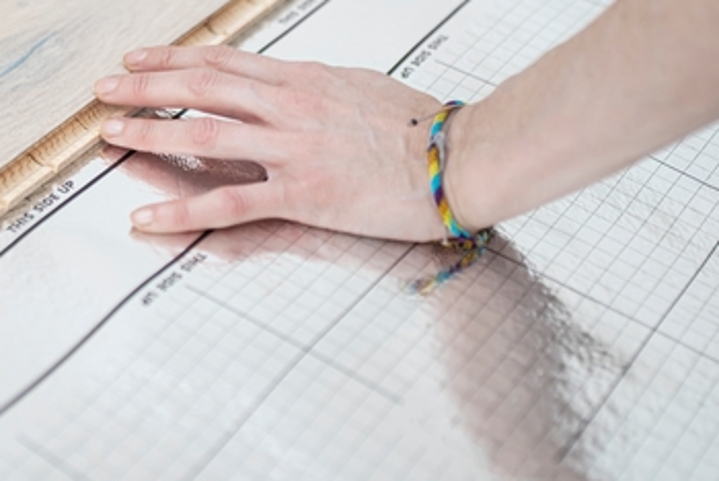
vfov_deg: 16.9
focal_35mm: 80
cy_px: 70
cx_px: 205
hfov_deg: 25.1
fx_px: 1599
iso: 100
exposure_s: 1/200
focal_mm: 35
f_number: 1.4
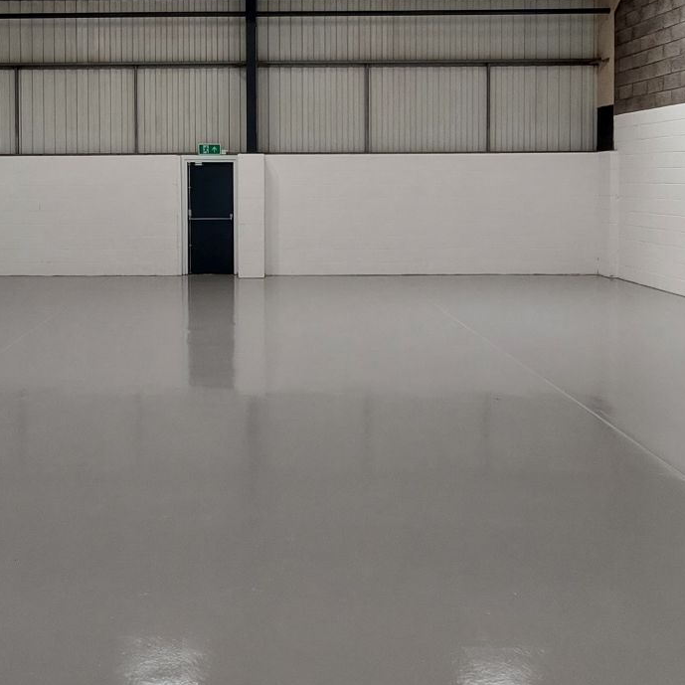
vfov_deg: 49.9
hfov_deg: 50.1
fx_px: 716
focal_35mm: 32
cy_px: 210
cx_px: 220
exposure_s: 1/100
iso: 64
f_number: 2.2
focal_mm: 1.74
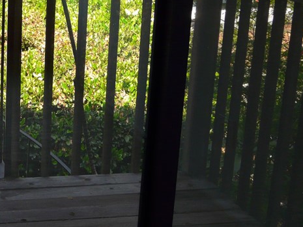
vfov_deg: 16.8
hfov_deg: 21.7
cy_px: 118
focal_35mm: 88
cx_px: 26
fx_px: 770
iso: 100
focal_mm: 6.5
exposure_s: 1/60
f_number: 3.2
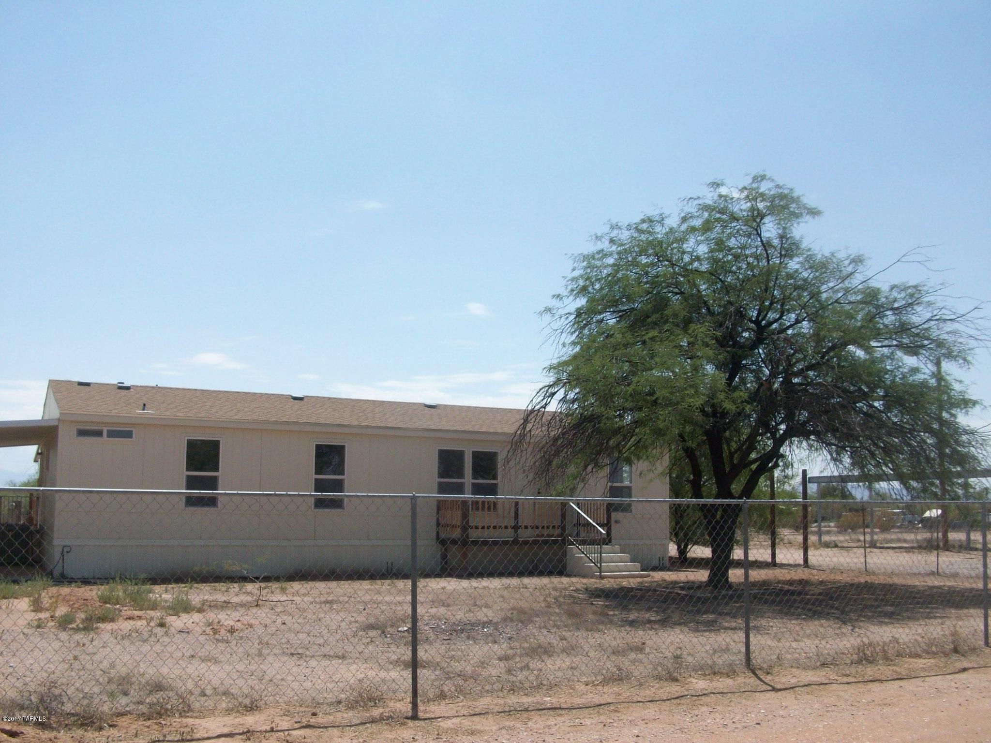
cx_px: 496
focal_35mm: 34
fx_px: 973
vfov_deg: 41.8
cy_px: 372
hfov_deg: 54.0
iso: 64
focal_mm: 5.7
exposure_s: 1/433
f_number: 5.5
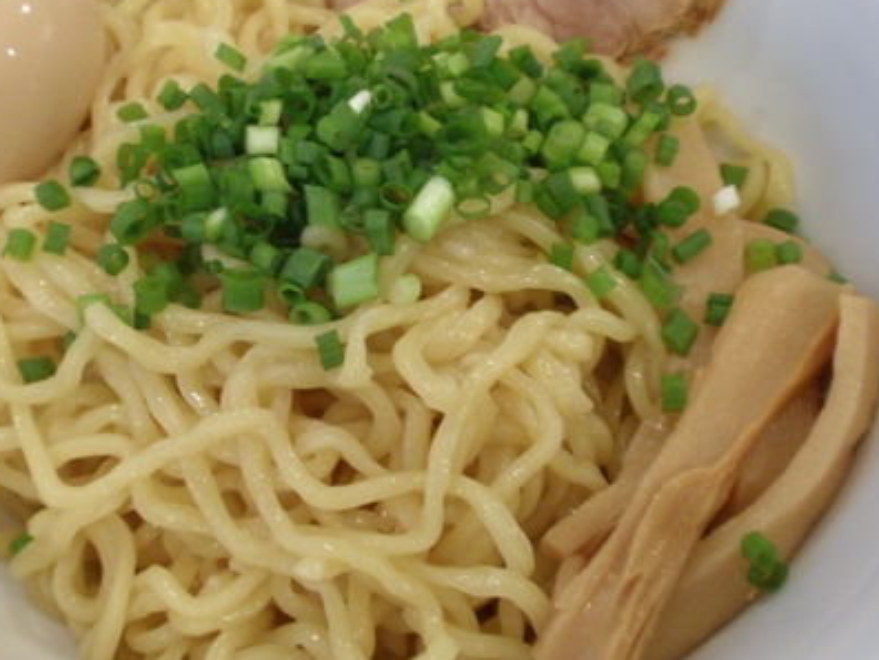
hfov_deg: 34.2
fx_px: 1422
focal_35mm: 56
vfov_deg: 26.1
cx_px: 351
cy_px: 276
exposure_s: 1/4
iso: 100
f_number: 3.5
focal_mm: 6.6
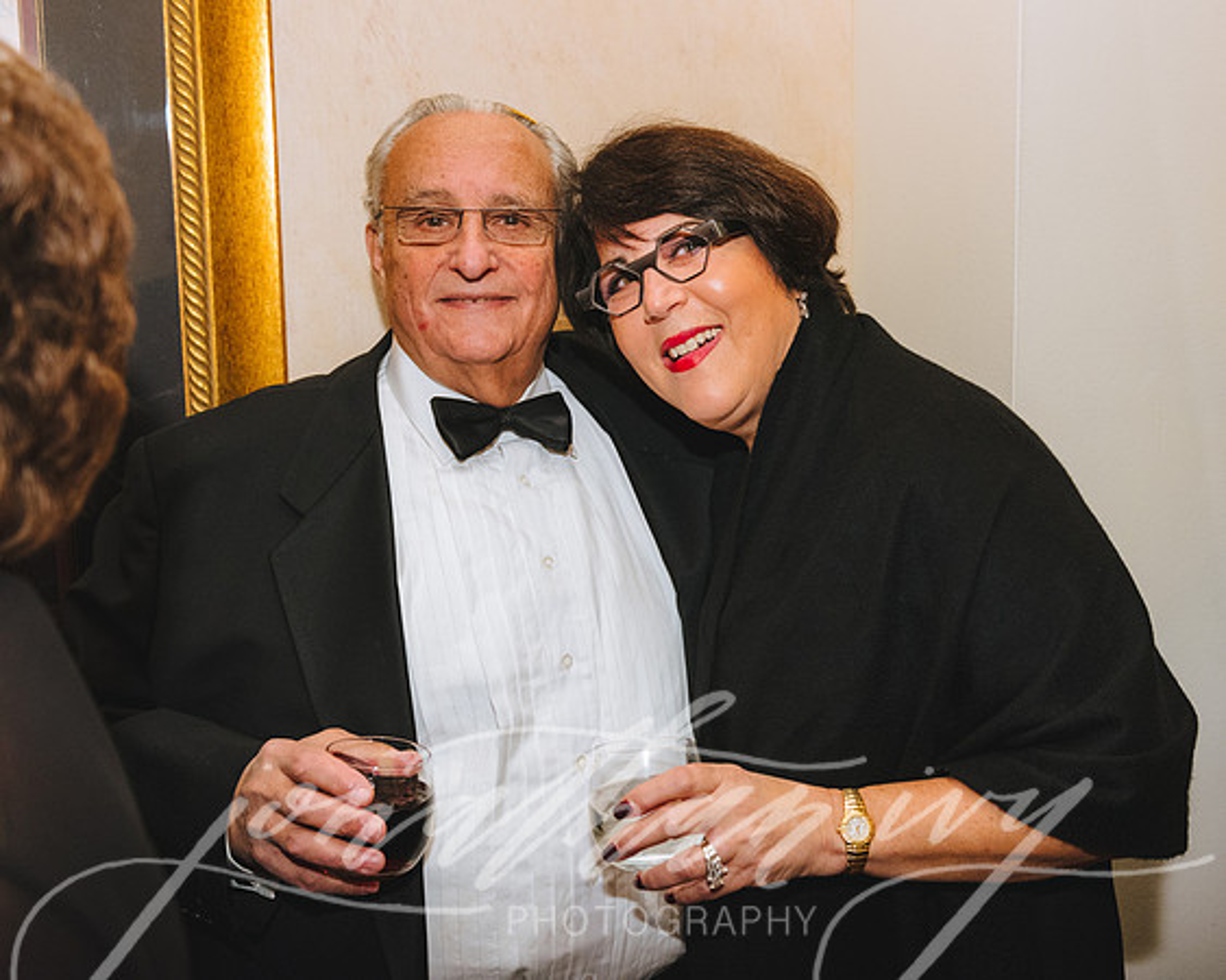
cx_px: 770
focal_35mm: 39
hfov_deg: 46.9
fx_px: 1399
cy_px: 455
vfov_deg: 38.6
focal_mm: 32
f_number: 4
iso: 3200
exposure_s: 1/125
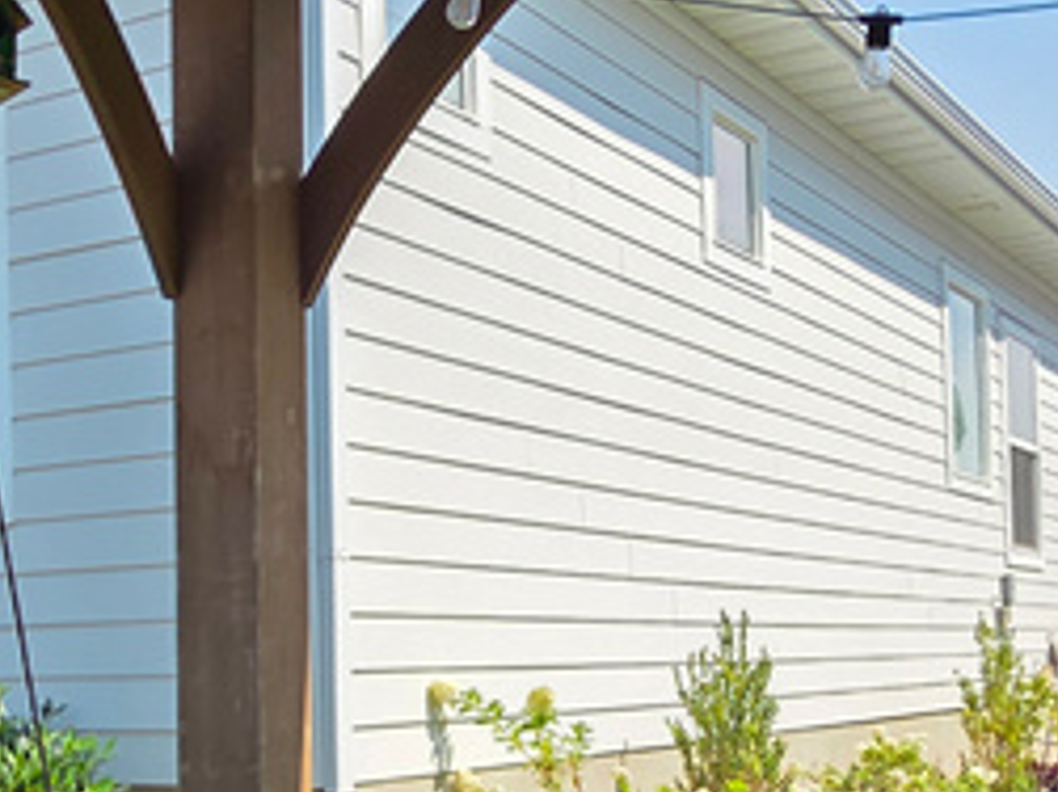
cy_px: 615
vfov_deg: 27.1
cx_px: 422
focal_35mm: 53
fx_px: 1619
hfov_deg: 36.1
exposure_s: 1/1457
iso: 50
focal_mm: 2.2
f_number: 2.2
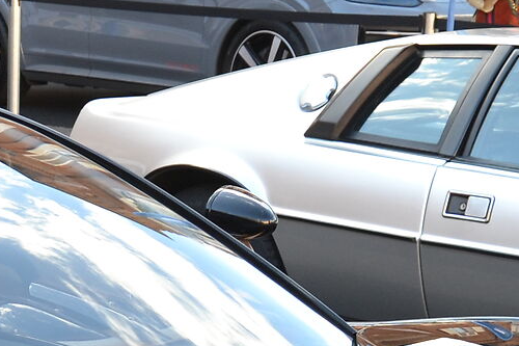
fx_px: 2075
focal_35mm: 144
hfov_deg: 14.0
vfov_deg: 9.2
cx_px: 5
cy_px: 571
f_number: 5.6
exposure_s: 1/125
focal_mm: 20
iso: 320
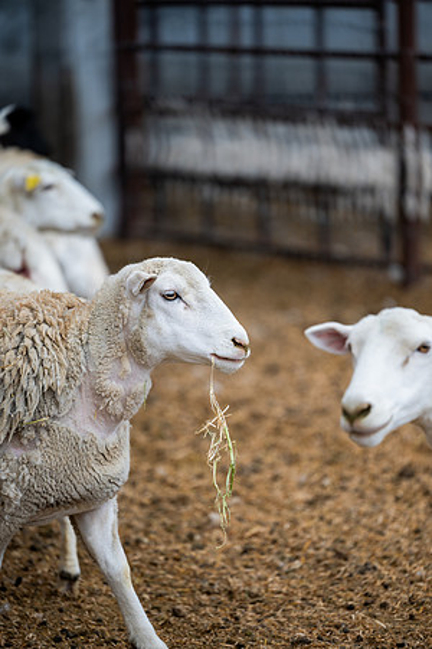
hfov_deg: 6.9
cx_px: 216
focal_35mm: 200
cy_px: 324
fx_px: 3600
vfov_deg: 10.3
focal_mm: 200
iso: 125
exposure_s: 1/1000
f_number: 2.8
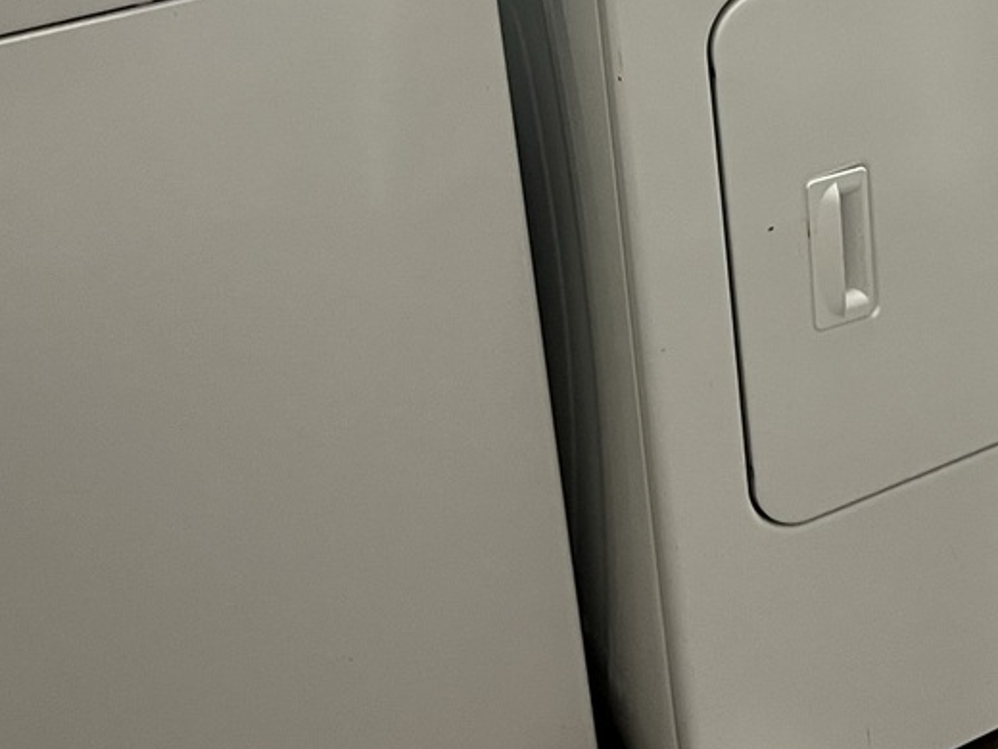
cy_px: -48
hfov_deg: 25.8
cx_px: 983
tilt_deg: -20.0
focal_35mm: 72
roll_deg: +3.0
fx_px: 2076
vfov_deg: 19.7
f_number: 1.5
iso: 200
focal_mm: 5.7
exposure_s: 1/60
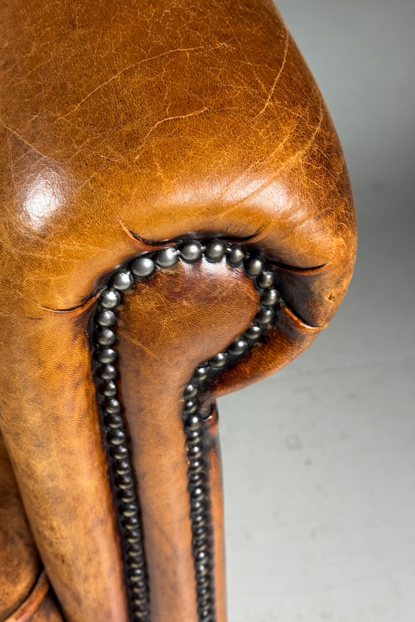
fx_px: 882
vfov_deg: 38.9
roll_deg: +0.7
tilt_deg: -42.0
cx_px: 200
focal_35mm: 51
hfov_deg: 26.5
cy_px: 306
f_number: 1.78
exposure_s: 1/50
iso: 125
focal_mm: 6.76
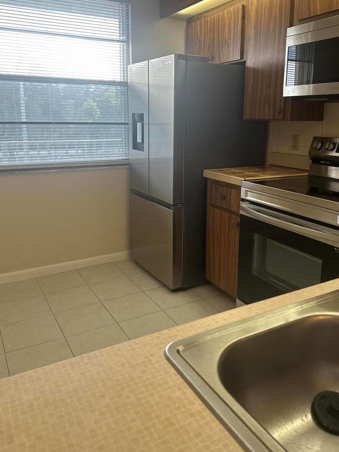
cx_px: 180
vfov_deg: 61.2
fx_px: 379
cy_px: 186
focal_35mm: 29
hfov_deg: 48.2
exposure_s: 1/120
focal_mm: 6.86
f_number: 1.78
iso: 100
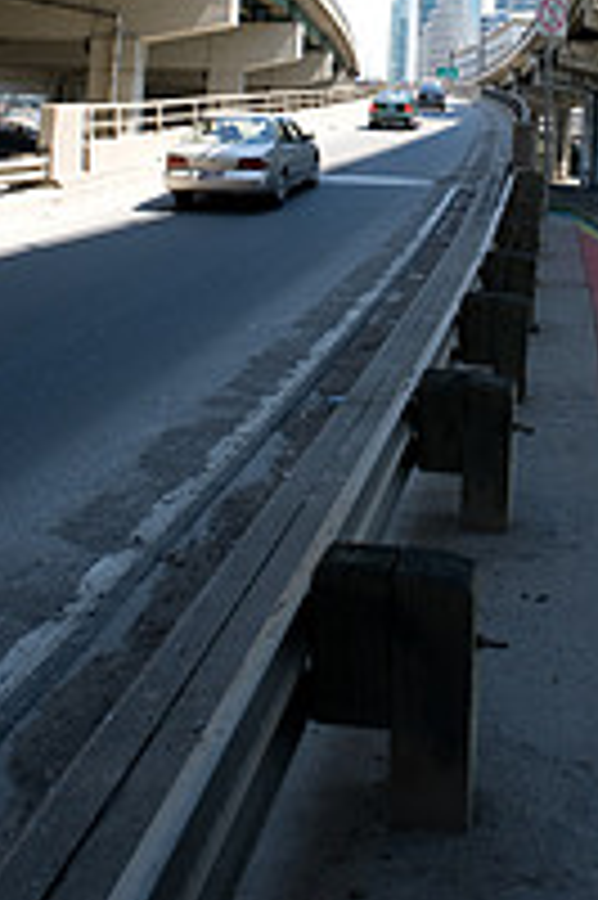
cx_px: 380
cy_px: 112
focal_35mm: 45
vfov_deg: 40.7
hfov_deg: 29.7
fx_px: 1123
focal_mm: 20
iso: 200
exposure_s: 1/500
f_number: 5.6
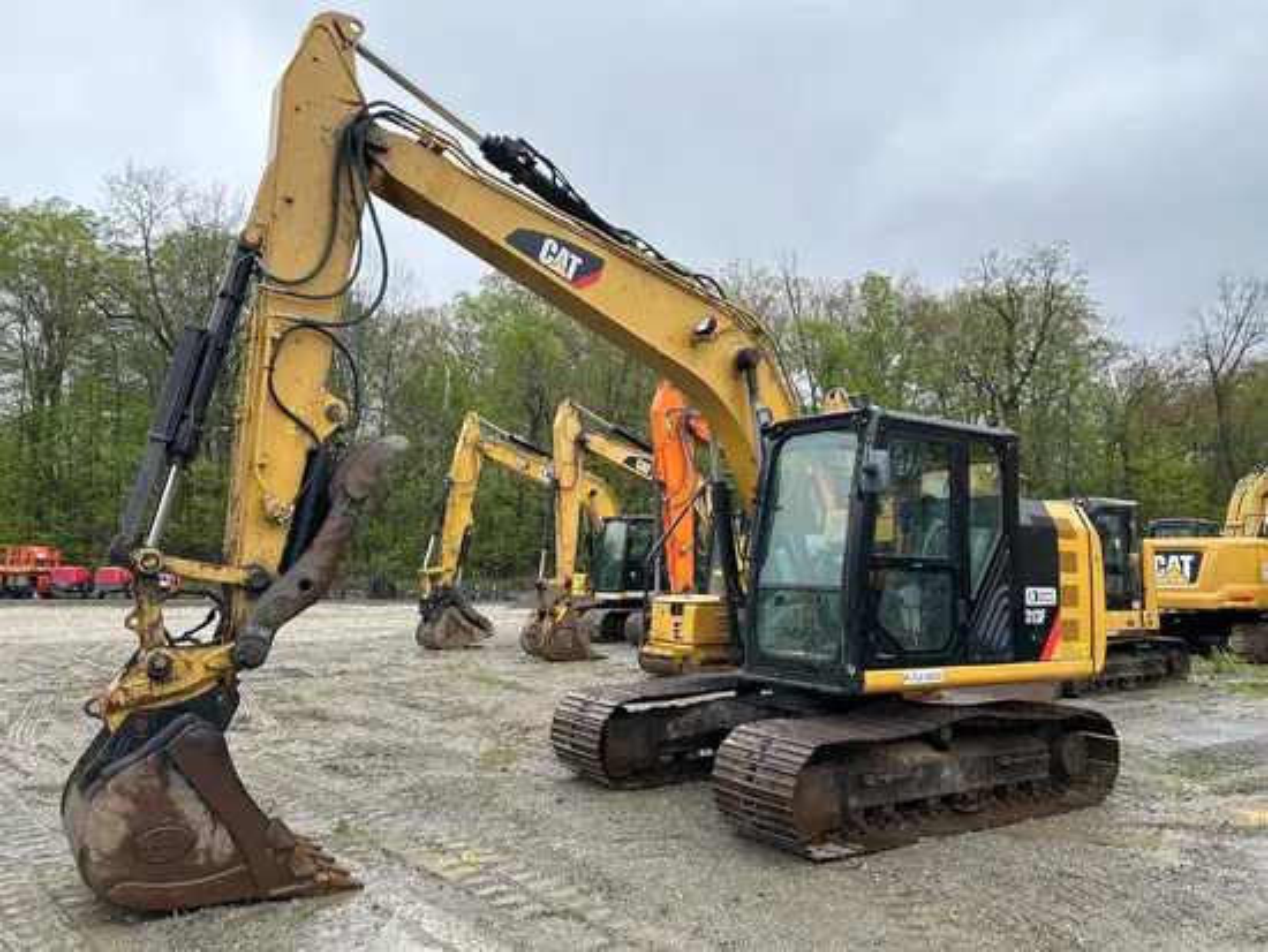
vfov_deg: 53.1
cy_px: 476
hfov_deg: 67.3
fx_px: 953
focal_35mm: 26
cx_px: 634
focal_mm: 5.7
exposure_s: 1/1171
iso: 50
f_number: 1.5
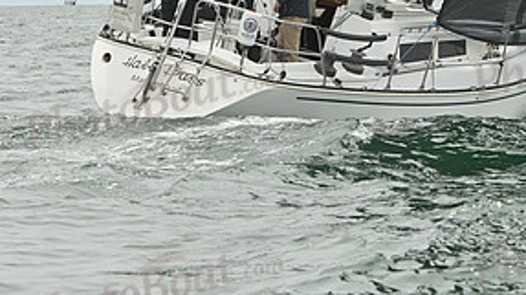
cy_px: -17
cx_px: 379
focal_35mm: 246
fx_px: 3429
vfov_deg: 4.9
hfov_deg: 8.8
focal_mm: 116
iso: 320
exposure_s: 1/2000
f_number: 8
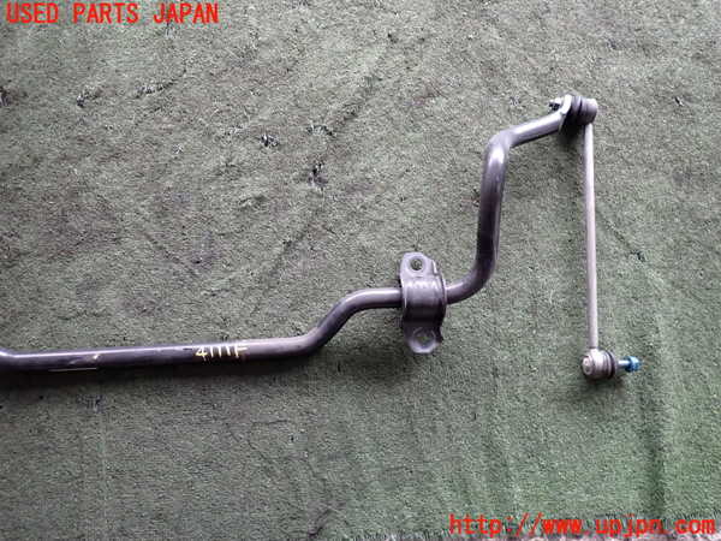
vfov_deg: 54.9
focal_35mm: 25
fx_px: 521
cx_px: 360
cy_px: 270
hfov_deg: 69.4
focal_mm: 4.5
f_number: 2
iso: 200
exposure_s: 1/30
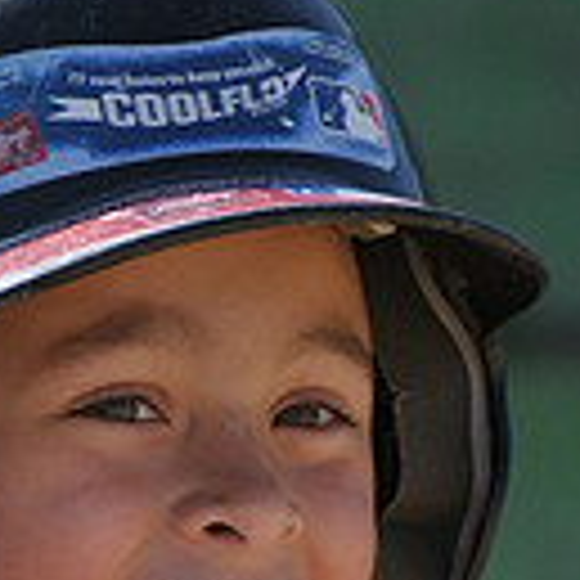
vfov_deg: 0.9
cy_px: 913
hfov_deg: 0.9
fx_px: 36965
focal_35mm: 1950
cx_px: 7
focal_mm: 340
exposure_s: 1/2500
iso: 640
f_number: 4
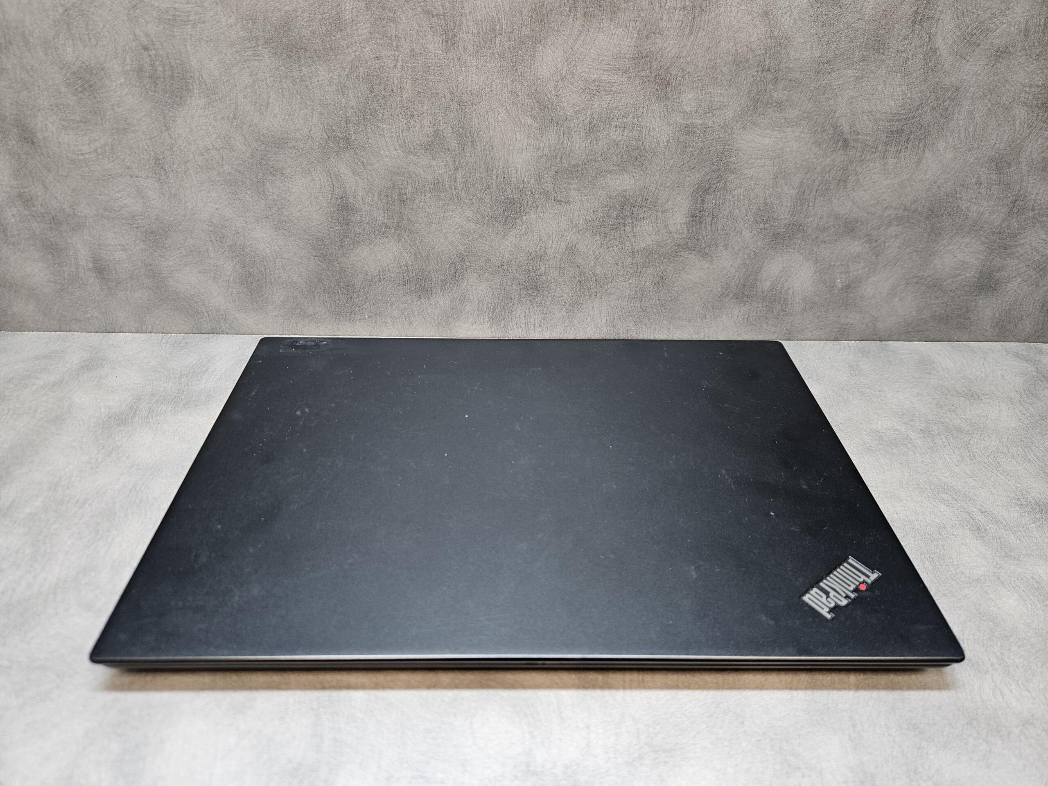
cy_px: 393
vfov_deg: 58.9
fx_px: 696
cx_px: 524
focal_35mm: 23
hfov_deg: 73.9
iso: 400
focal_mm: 5.4
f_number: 1.8
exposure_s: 1/142
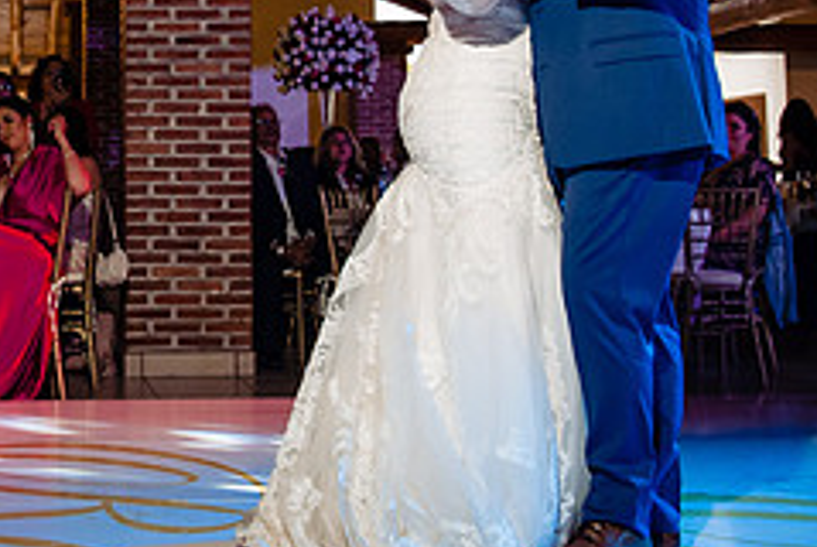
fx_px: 1568
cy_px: -5
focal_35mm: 69
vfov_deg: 19.2
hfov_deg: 28.5
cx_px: 140
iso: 2000
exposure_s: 1/100
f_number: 6.3
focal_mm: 28
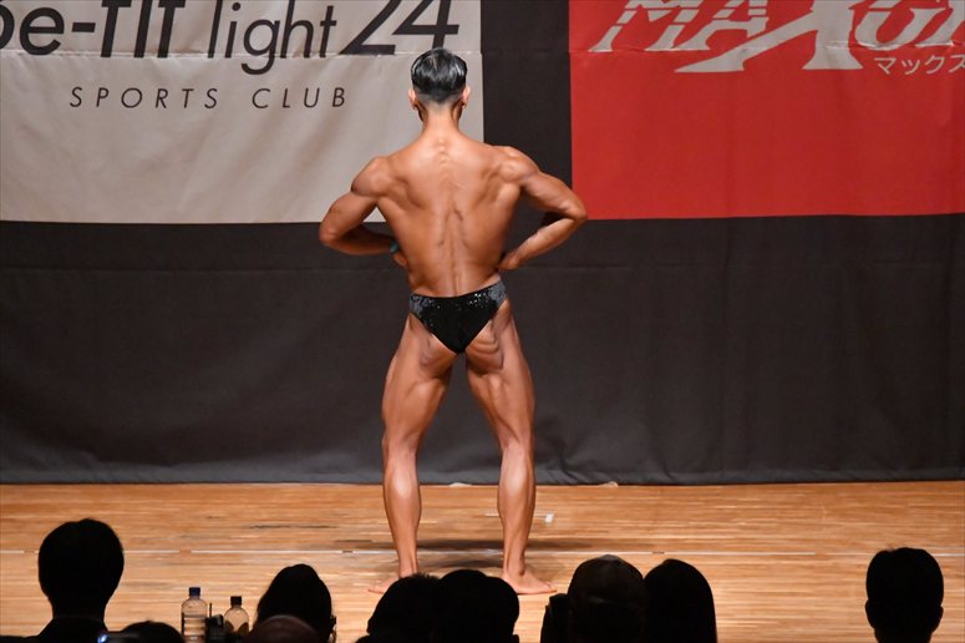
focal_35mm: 270
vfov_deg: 5.1
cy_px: 322
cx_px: 482
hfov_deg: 7.6
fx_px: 7234
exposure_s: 1/400
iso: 12800
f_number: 5.6
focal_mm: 180
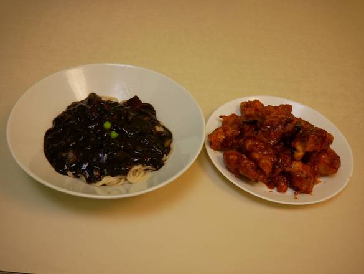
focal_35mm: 40
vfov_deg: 36.0
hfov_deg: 46.8
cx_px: 182
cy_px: 137
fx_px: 421
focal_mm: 20
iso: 200
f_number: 4.1
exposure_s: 1/8
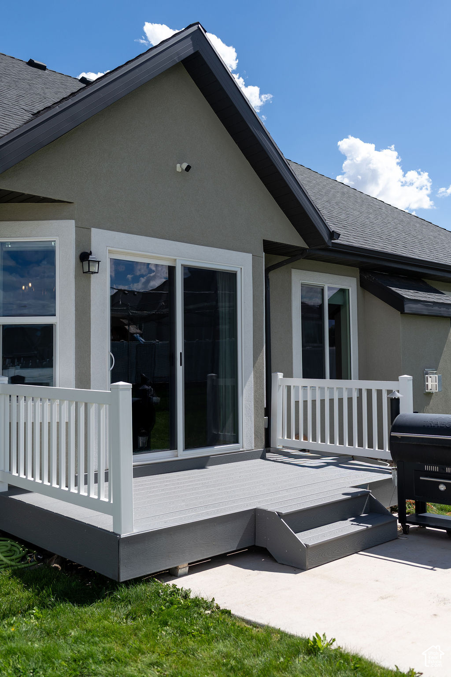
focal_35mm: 35
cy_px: 338
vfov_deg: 54.4
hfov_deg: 37.9
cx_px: 226
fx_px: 658
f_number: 4.5
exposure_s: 1/1000
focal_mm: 35
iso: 125
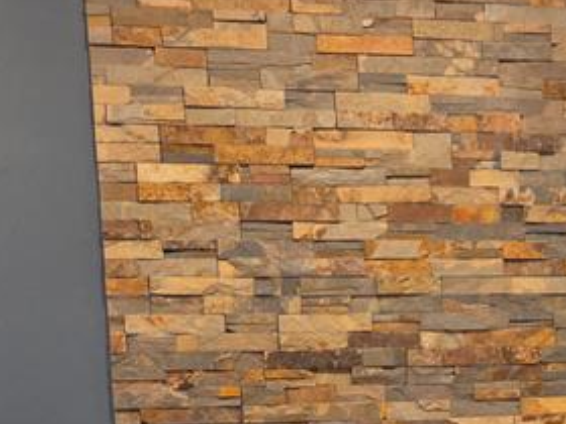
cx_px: 477
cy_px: 493
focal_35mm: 63
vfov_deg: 21.8
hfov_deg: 29.8
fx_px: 1030
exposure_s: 1/120
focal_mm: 5.4
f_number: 1.8
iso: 500
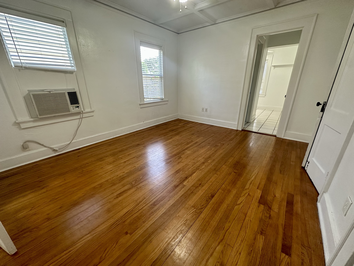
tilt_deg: -18.9
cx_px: 177
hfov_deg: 102.1
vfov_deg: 85.7
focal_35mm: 14
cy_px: 133
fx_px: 143
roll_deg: -0.1
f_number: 2.2
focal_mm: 2.22
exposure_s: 1/99
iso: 160
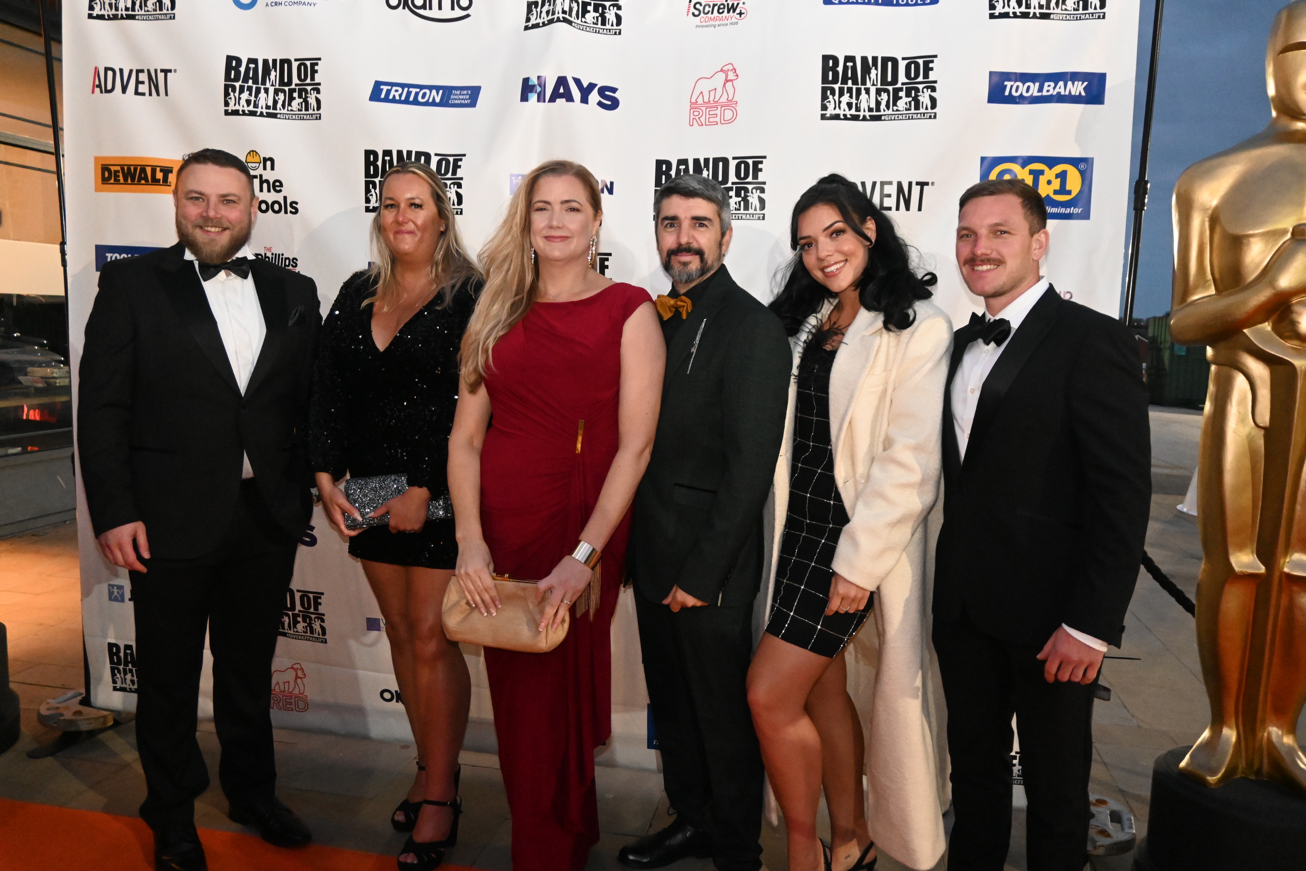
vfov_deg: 44.6
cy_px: 436
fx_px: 1061
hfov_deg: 63.2
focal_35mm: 29
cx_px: 653
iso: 5600
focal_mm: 19.5
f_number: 4
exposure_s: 1/60
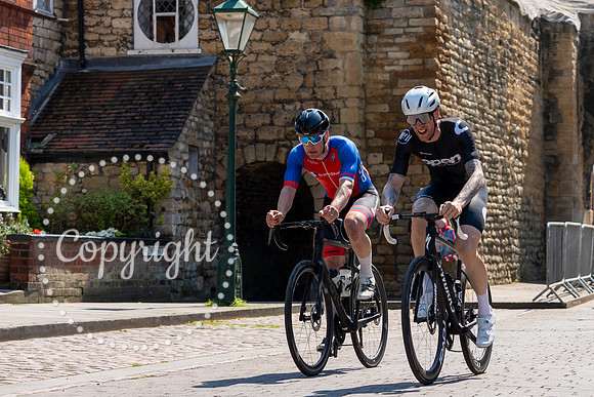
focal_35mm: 102
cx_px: 378
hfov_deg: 19.9
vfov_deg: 13.4
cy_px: 157
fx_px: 1690
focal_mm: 75
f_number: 5
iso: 160
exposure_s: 1/800
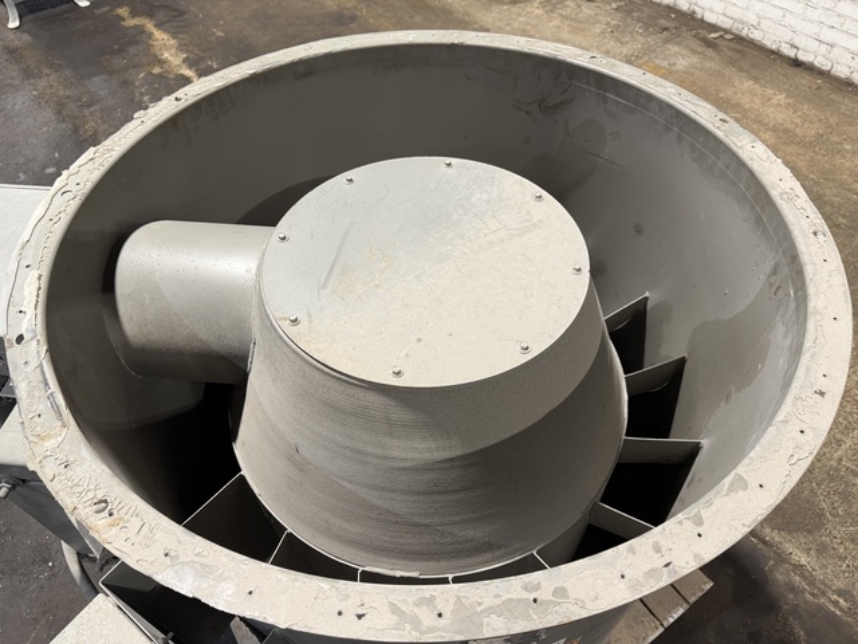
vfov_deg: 56.8
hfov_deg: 71.6
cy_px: 322
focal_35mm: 24
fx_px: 595
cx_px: 429
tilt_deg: -50.1
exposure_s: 1/60
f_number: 1.78
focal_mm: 6.76
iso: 125
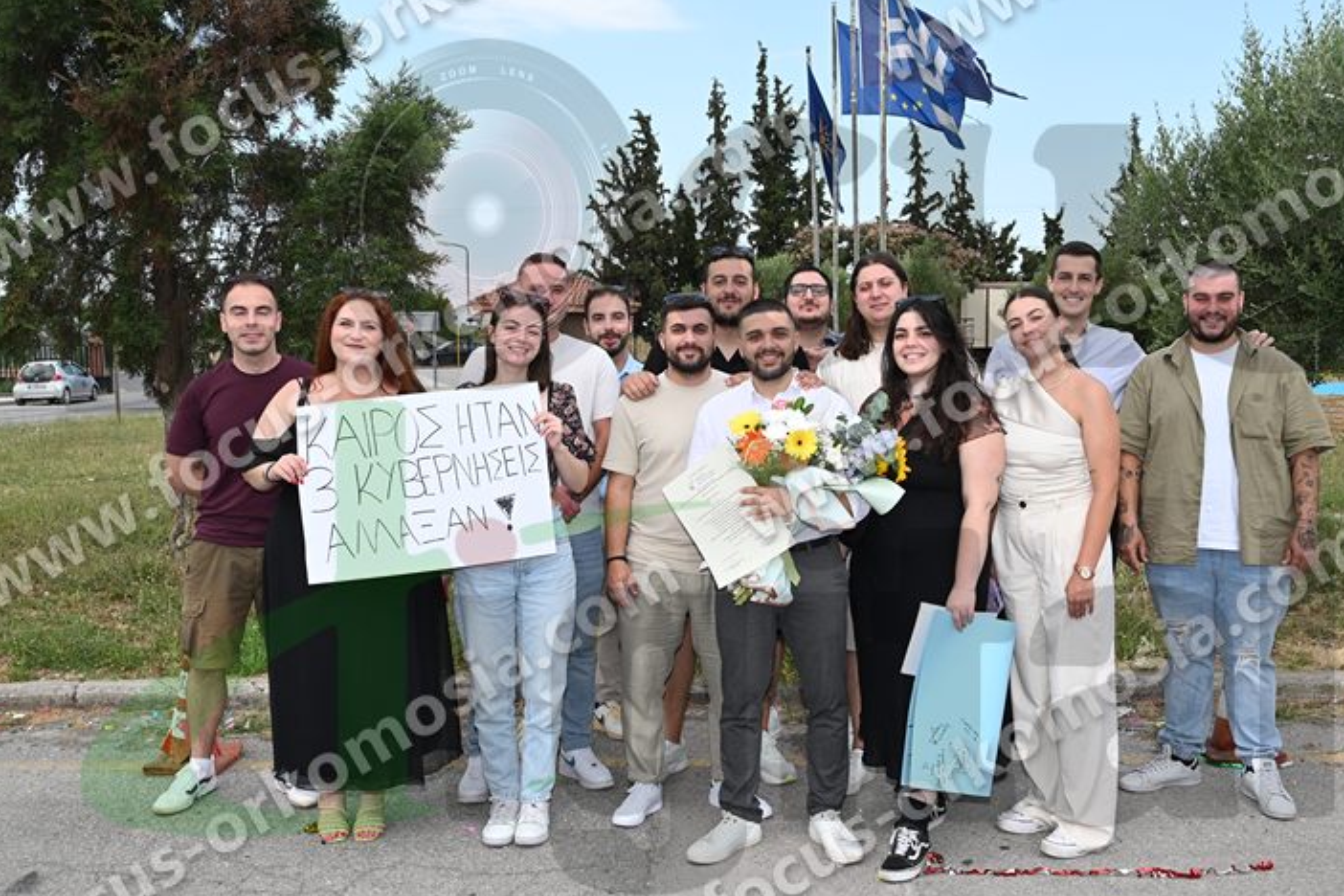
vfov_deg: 37.3
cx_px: 724
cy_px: 454
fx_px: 1327
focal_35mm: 36
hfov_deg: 53.7
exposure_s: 1/200
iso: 320
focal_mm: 32.5
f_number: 13
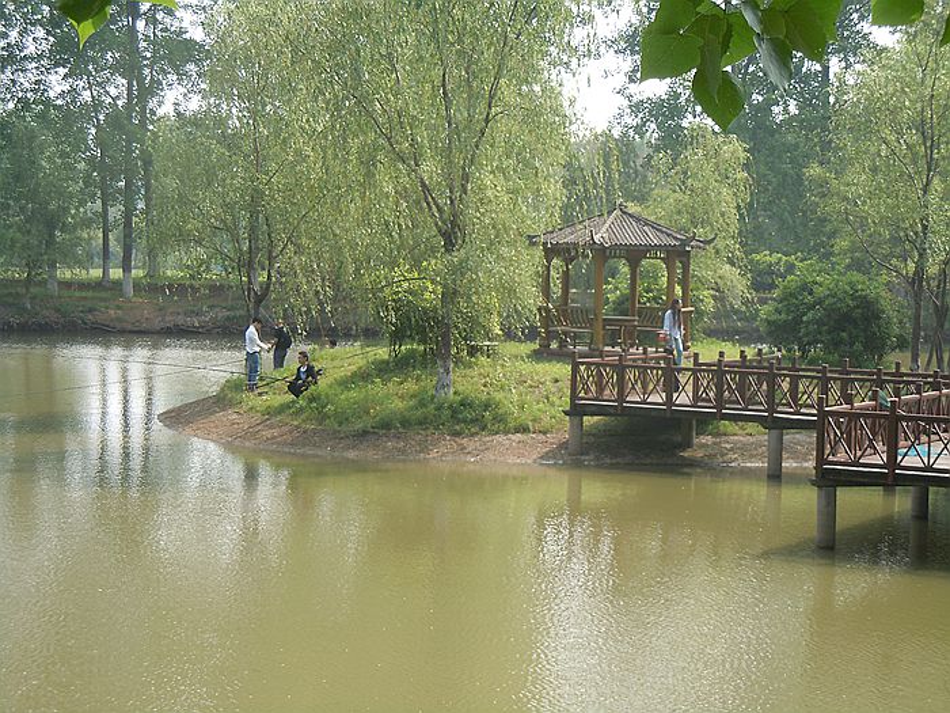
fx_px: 2113
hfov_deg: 25.3
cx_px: 475
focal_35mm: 77
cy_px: 356
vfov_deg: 19.1
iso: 100
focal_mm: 13.9
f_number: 4.3
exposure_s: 1/250
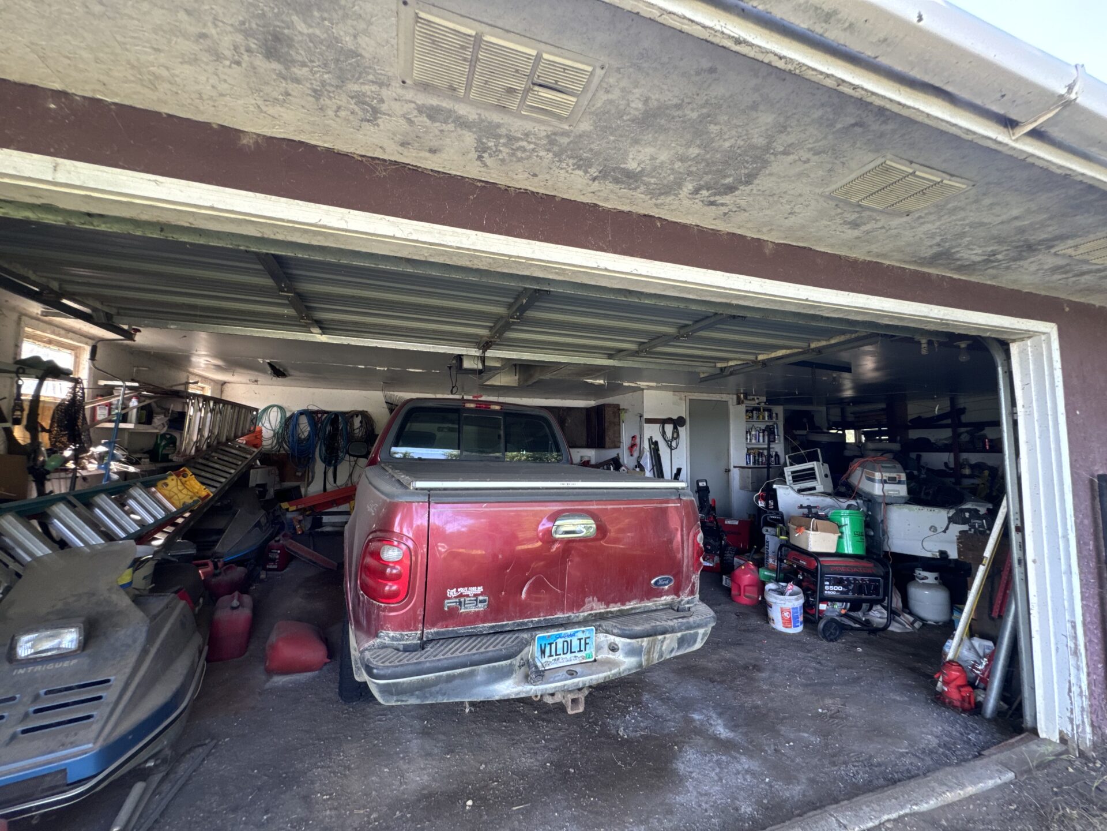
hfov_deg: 102.1
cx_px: 554
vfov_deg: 85.7
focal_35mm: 14
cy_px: 416
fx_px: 448
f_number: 2.2
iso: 160
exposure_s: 1/99
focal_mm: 2.22
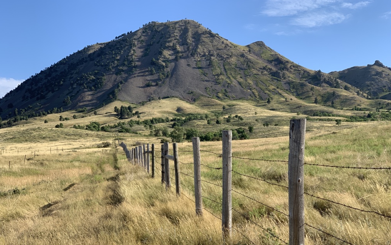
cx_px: 195
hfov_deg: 36.3
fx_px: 597
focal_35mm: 56
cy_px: 132
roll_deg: +1.7
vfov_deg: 23.1
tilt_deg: +5.7
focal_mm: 6
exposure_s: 1/657
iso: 16
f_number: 2.4
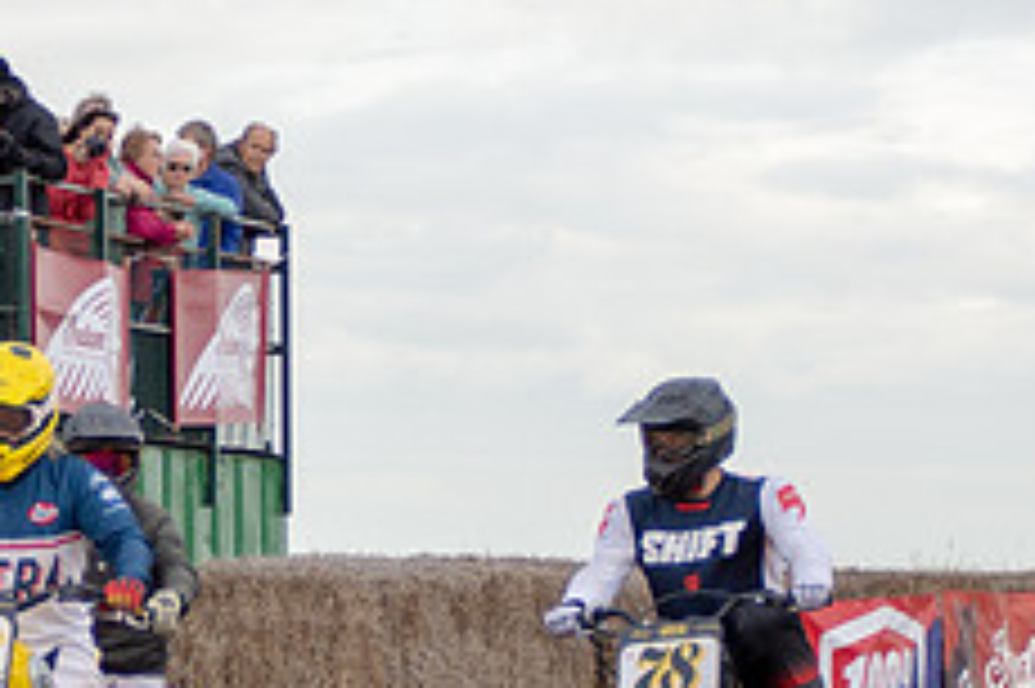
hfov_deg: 4.2
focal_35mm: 491
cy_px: 443
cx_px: -147
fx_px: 14106
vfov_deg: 2.8
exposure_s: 1/125
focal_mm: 102
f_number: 5.6
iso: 160
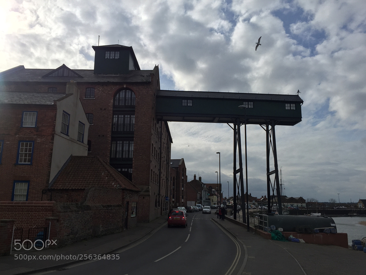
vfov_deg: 48.2
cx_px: 183
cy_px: 138
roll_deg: -0.9
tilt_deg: +15.2
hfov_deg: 61.7
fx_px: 307
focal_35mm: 29
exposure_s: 1/5650
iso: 32
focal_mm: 4.15
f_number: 2.2
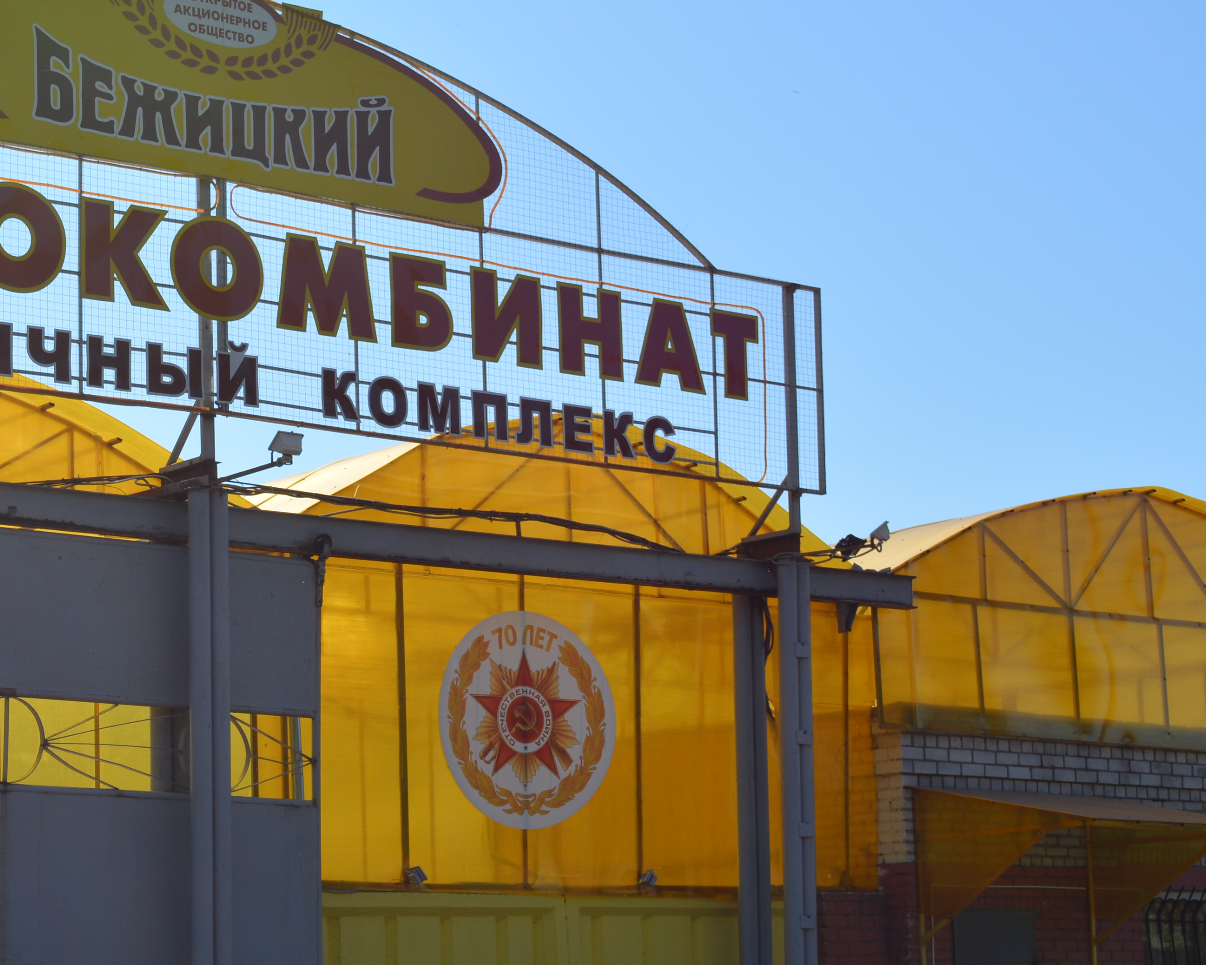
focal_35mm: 76
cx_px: 2
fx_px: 2713
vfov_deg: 20.1
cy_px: 669
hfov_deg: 24.0
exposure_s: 1/320
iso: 100
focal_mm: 25
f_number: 9
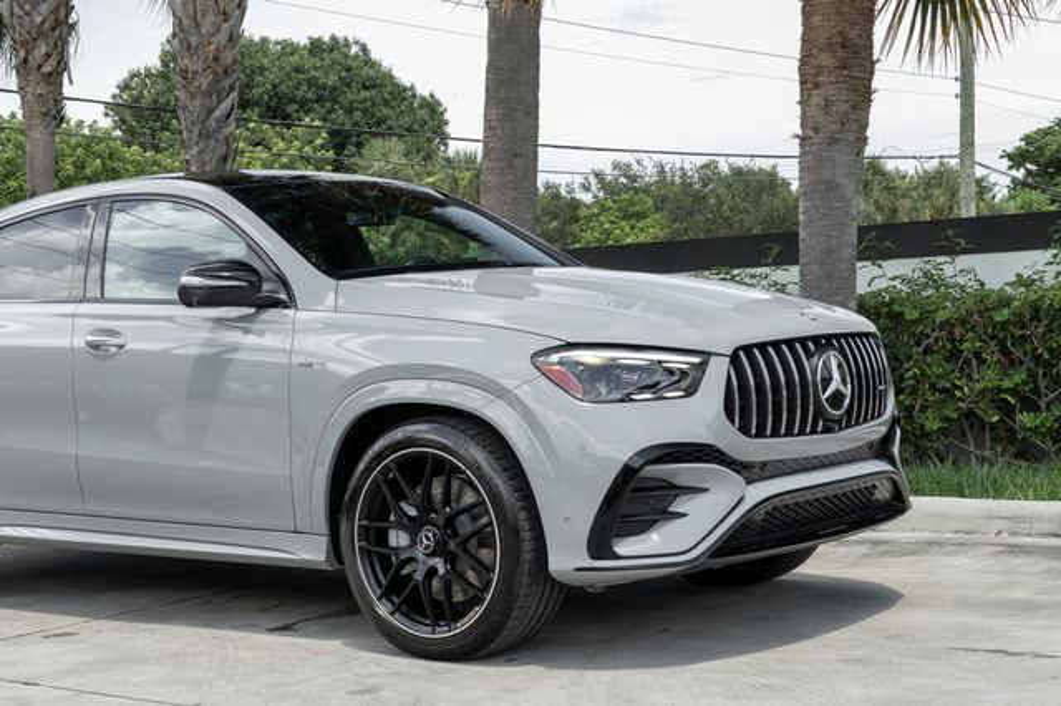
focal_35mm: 59
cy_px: 357
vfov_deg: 22.8
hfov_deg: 33.3
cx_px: 303
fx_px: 1748
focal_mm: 33
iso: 100
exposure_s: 1/40
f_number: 8
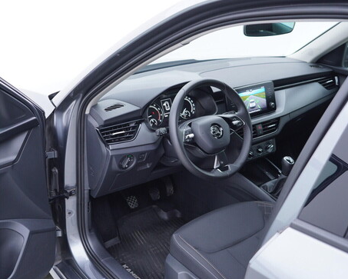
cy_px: 140
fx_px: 423
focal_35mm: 41
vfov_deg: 36.5
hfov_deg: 44.6
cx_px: 148
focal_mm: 24
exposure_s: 1/40
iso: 160
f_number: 2.8
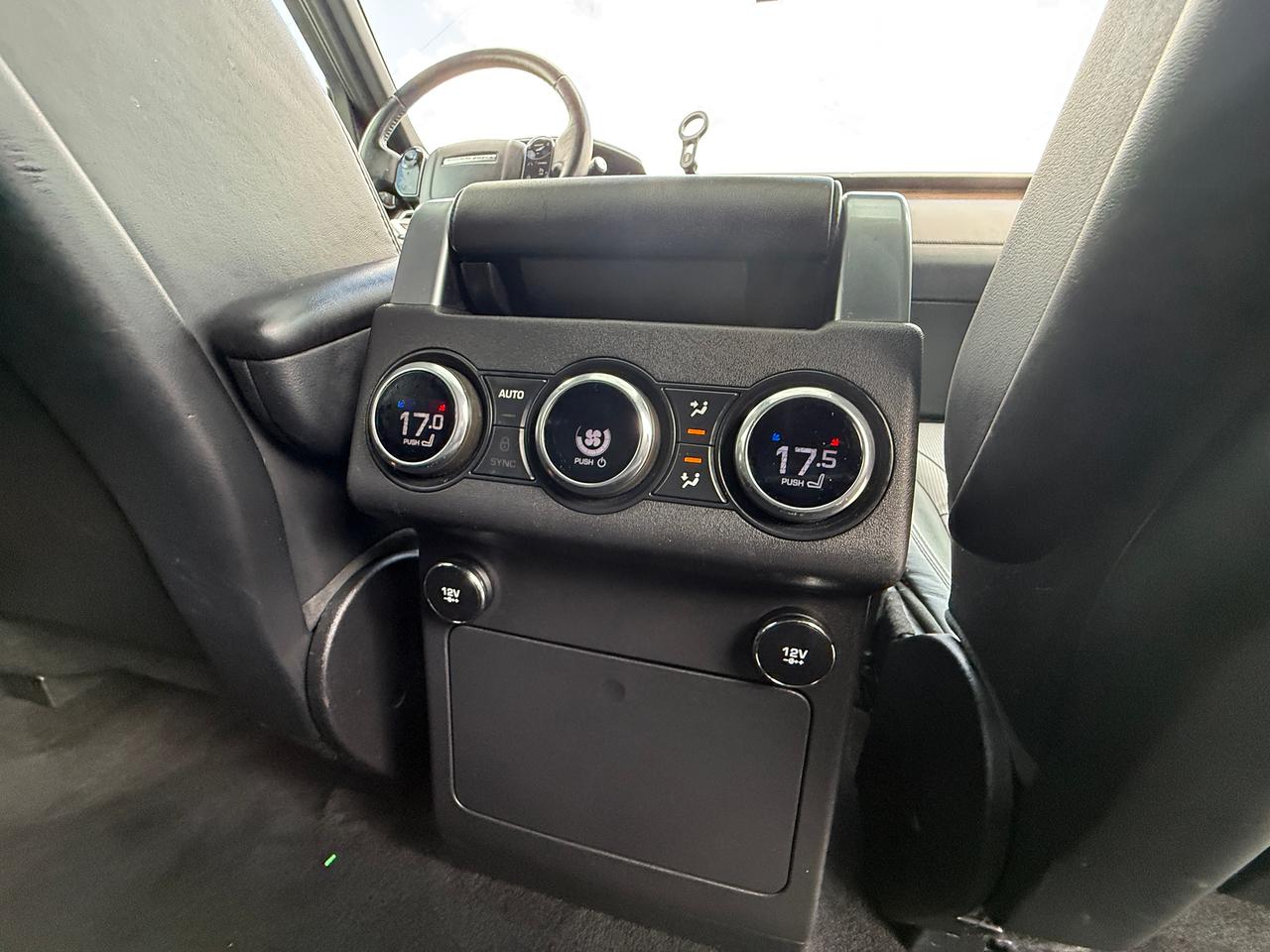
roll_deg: -1.3
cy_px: 476
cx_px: 635
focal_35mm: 14
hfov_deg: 102.1
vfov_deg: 85.7
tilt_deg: -15.5
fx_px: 514
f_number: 2.2
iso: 320
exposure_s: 1/99
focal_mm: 2.22
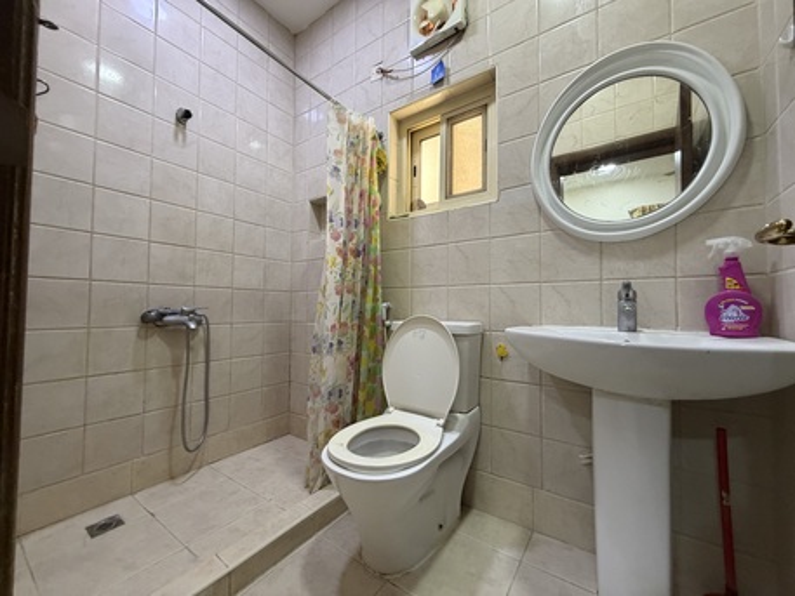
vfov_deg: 85.7
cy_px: 298
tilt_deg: +1.6
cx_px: 398
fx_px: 322
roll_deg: -1.9
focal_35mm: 14
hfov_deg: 102.0
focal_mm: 2.22
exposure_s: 1/50
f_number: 2.2
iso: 320
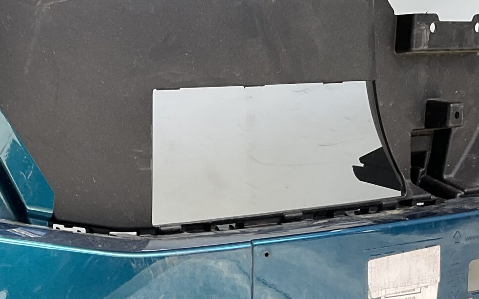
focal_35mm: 81
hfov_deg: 25.4
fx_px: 1057
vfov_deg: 15.7
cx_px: 159
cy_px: 315
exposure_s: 1/124
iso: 16
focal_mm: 3
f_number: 1.8
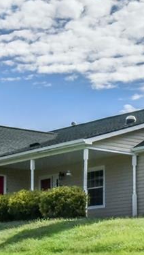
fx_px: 772
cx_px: 85
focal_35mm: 114
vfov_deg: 18.7
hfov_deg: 10.6
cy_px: 185
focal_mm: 40
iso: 4000
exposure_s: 1/1000
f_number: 22
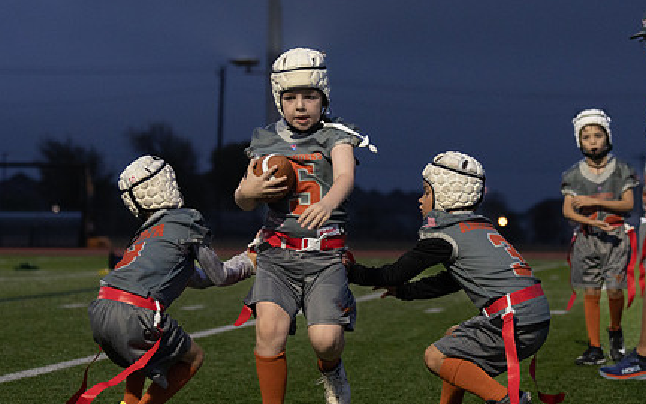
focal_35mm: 147
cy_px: 247
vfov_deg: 8.9
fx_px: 2588
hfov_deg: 14.2
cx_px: 387
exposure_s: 1/800
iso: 1250
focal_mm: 70
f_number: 2.8
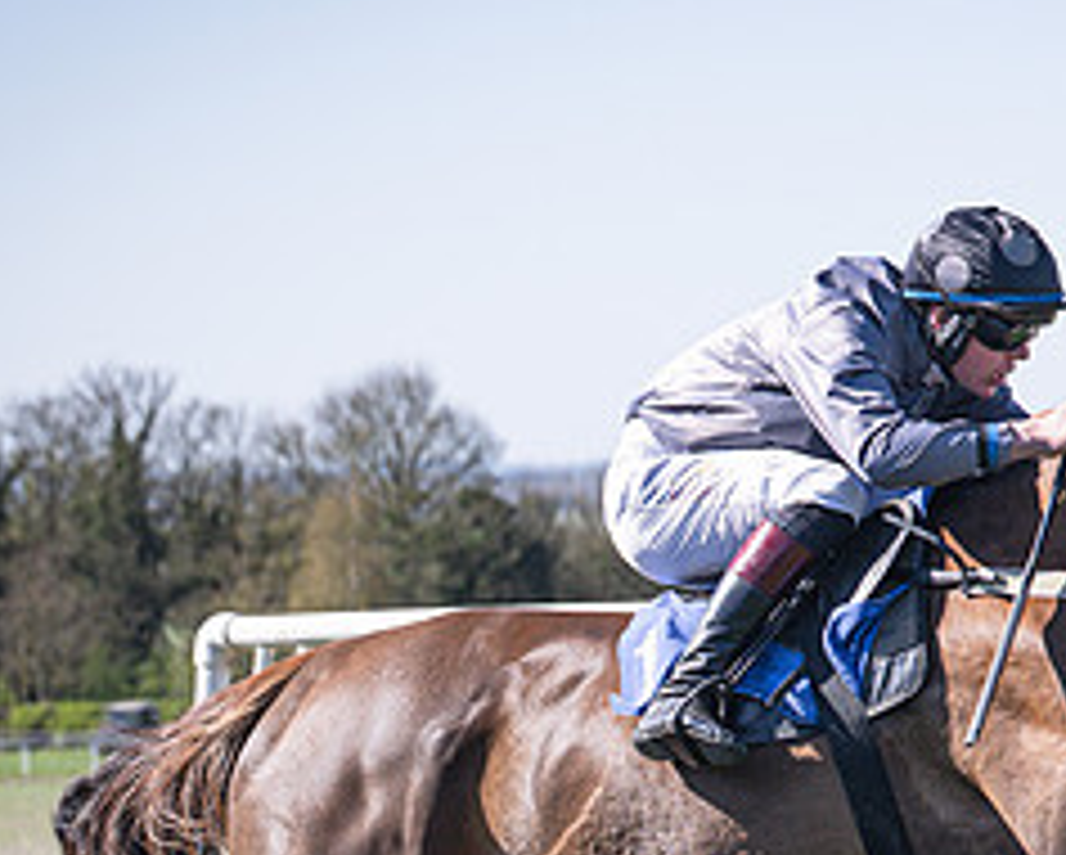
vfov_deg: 6.5
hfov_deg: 8.1
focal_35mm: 238
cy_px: 836
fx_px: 7515
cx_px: 830
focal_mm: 70
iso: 200
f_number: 4
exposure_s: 1/1600
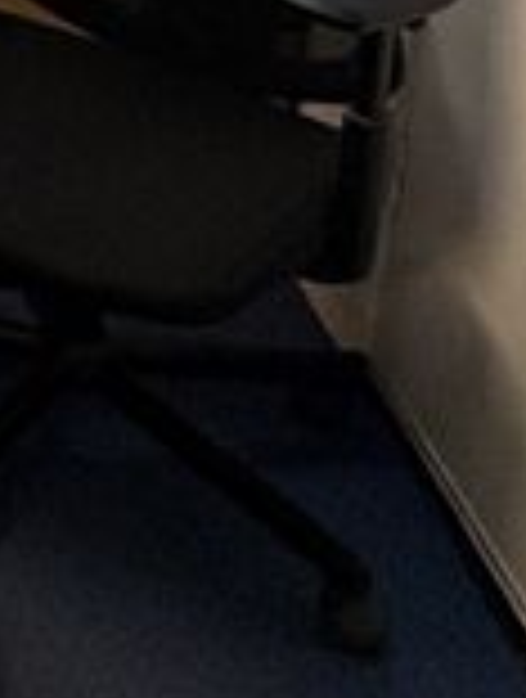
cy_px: -453
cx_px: -1048
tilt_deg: -12.4
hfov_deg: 10.5
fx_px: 2018
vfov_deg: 17.0
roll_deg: +1.6
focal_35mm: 100
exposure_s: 1/99
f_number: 2.2
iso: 100
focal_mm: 2.22
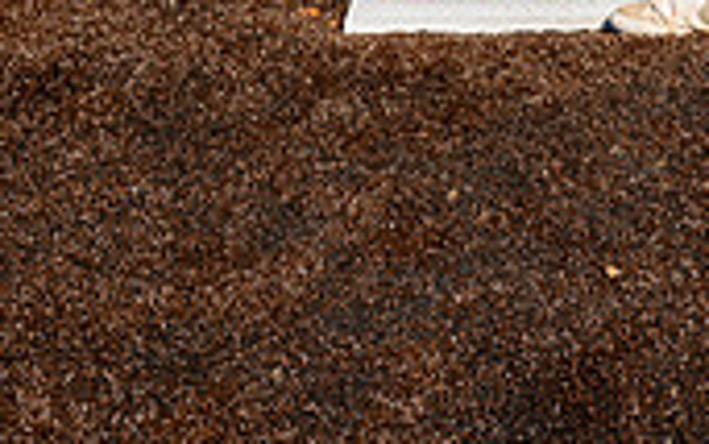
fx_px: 2281
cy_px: -448
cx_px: 597
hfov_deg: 17.5
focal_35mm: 118
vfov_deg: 10.2
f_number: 4
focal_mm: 44
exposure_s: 1/800
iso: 100
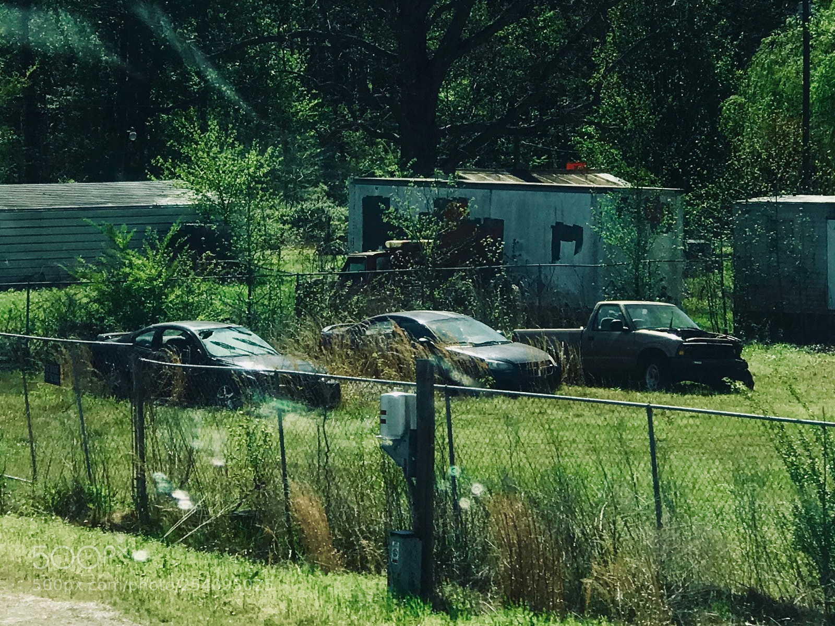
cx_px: 418
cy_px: 313
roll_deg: +0.4
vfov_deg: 25.6
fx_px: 1375
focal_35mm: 57
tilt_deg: -2.2
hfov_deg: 33.8
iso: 25
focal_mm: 6.6
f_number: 2.8
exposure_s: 1/587
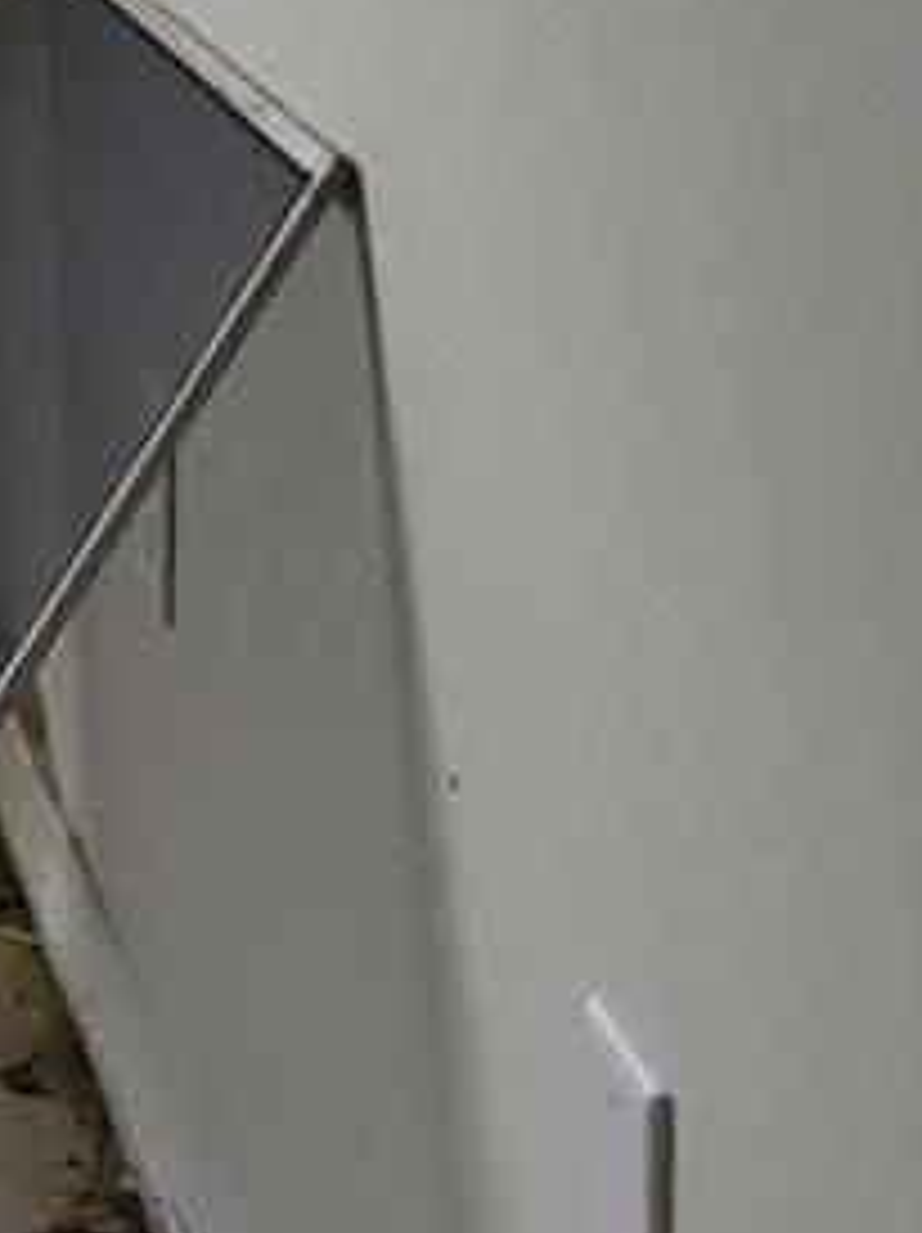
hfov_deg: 12.2
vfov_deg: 18.3
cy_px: -639
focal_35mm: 95
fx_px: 3379
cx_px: -1345
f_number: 2.2
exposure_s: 1/100
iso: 80
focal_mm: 1.8
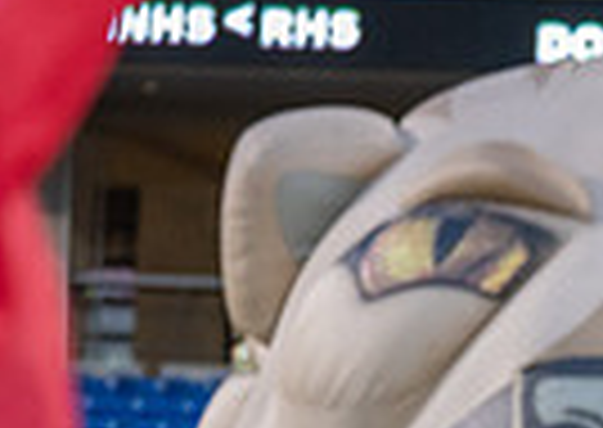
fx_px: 5432
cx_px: 1012
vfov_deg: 4.5
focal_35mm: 318
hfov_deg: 6.2
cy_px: 797
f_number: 2.8
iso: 2000
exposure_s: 1/1000
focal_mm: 70
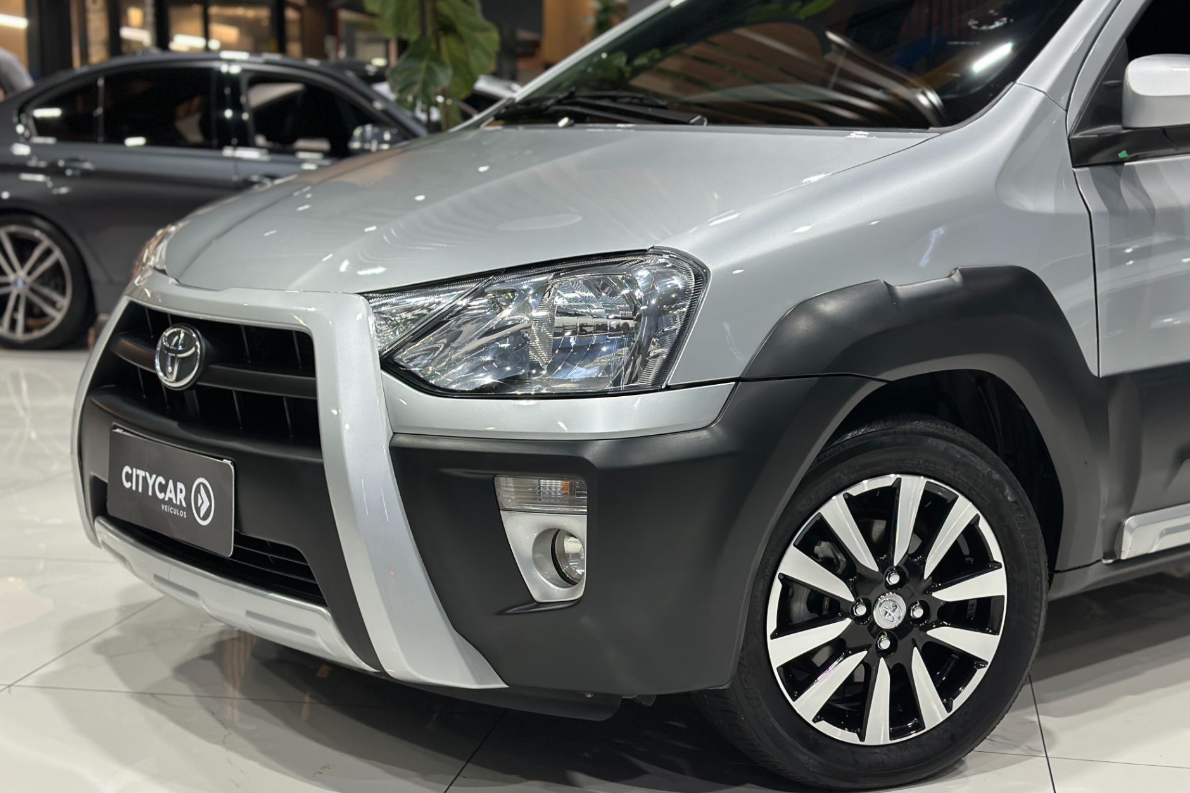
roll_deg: -0.7
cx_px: 600
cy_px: 434
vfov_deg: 26.5
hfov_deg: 38.9
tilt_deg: -10.1
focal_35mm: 51
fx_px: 1686
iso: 200
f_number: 1.78
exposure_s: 1/120
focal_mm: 6.86
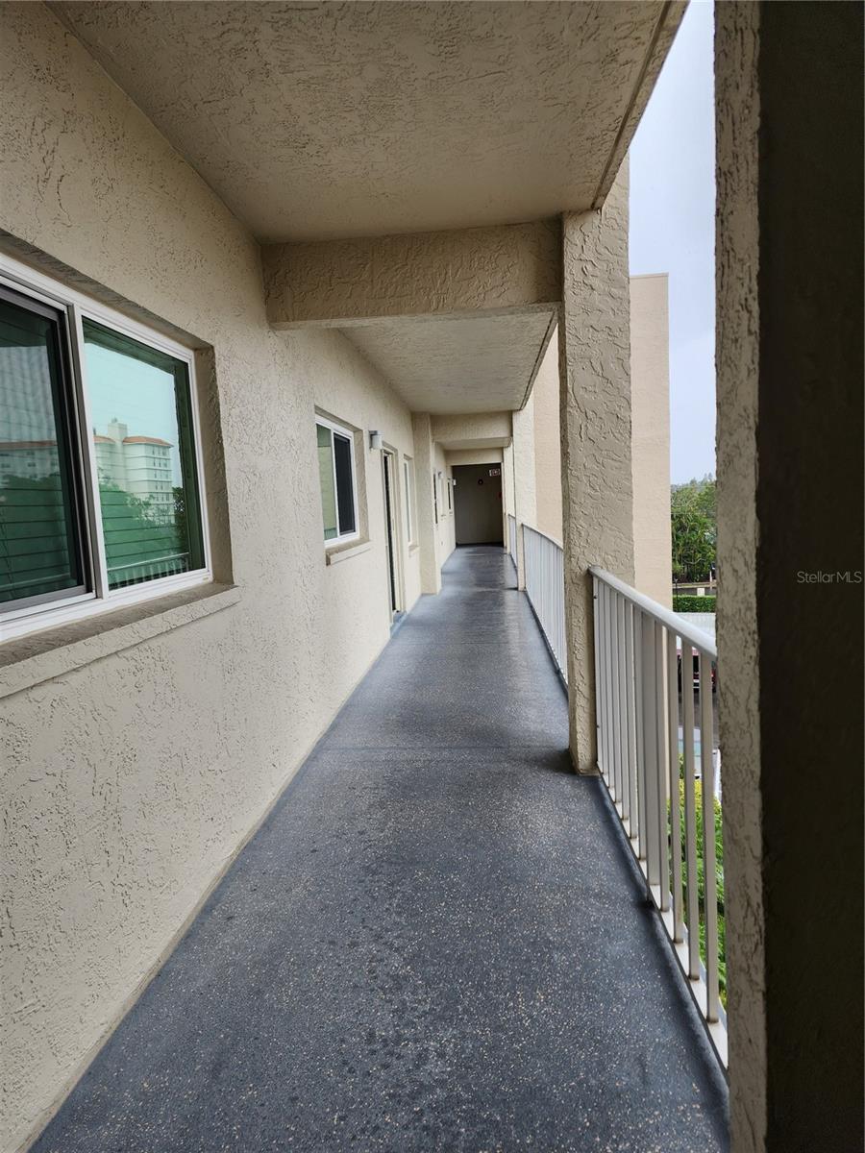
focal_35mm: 23
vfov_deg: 73.9
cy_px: 576
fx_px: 766
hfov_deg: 58.9
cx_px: 432
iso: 12
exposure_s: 1/262
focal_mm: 6.4
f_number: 1.8
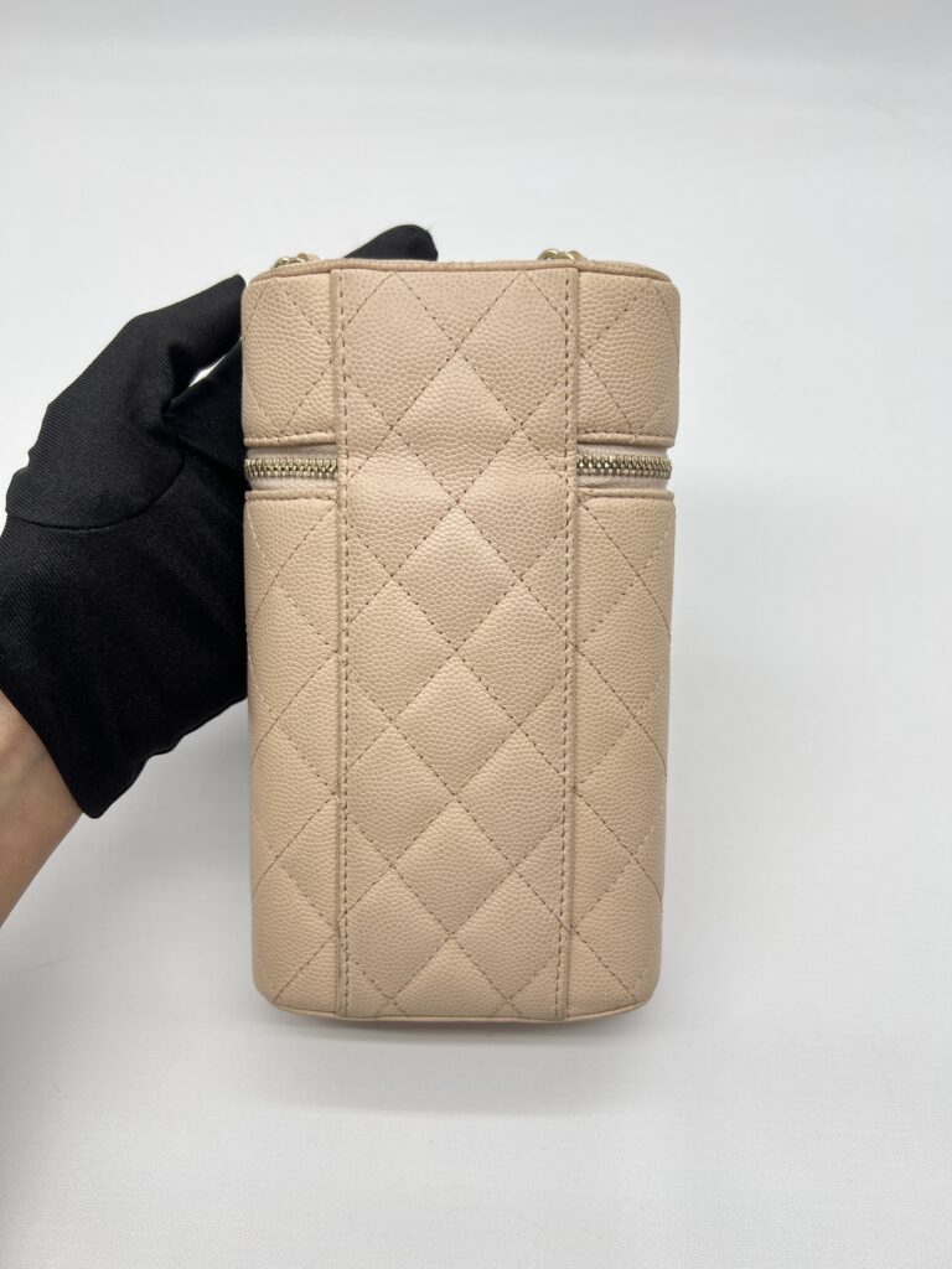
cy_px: 634
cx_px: 476
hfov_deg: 53.1
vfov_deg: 67.3
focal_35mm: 26
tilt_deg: -55.3
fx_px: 953
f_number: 1.5
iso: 32
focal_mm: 5.7
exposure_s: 1/139
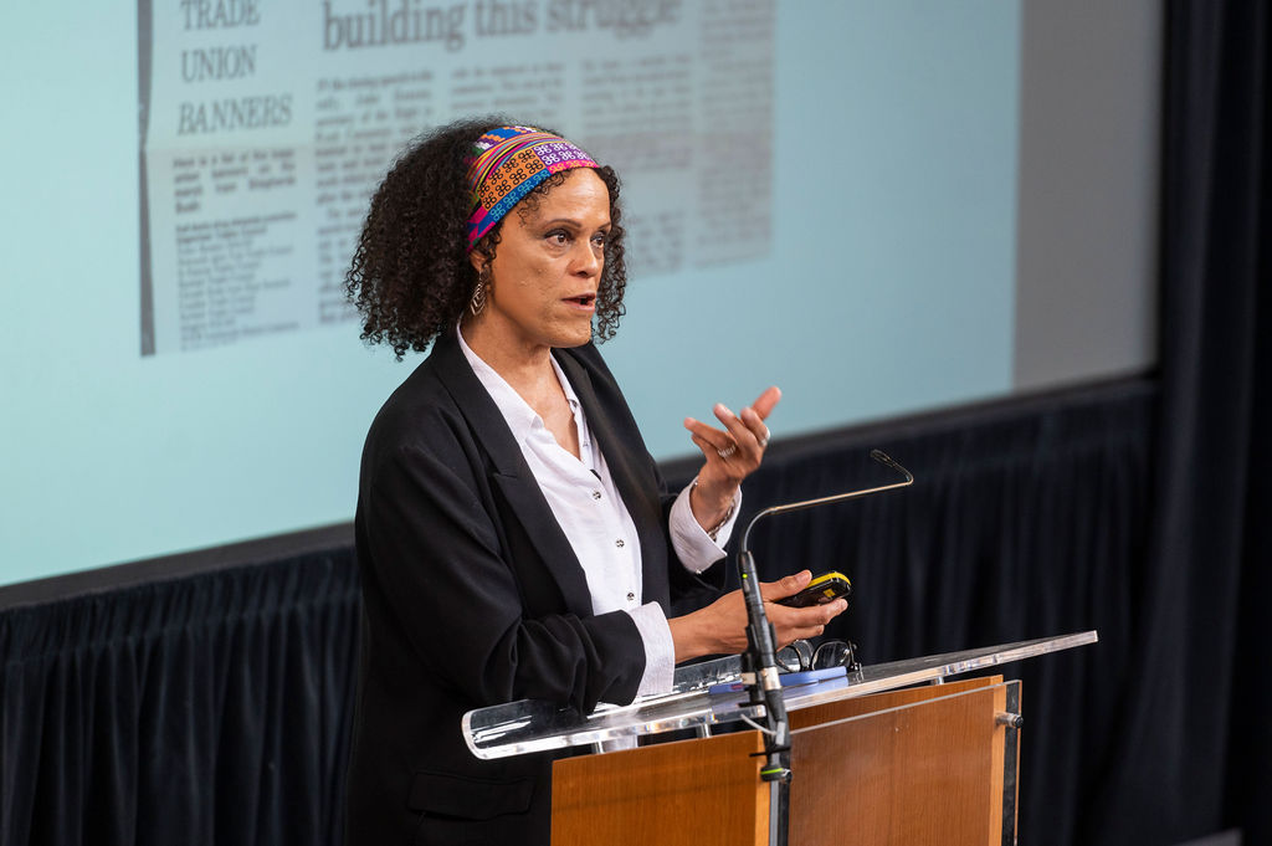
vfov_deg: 6.4
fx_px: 7507
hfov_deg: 9.7
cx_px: 636
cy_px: 423
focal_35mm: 213
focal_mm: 200
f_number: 3.5
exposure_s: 1/200
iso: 1250
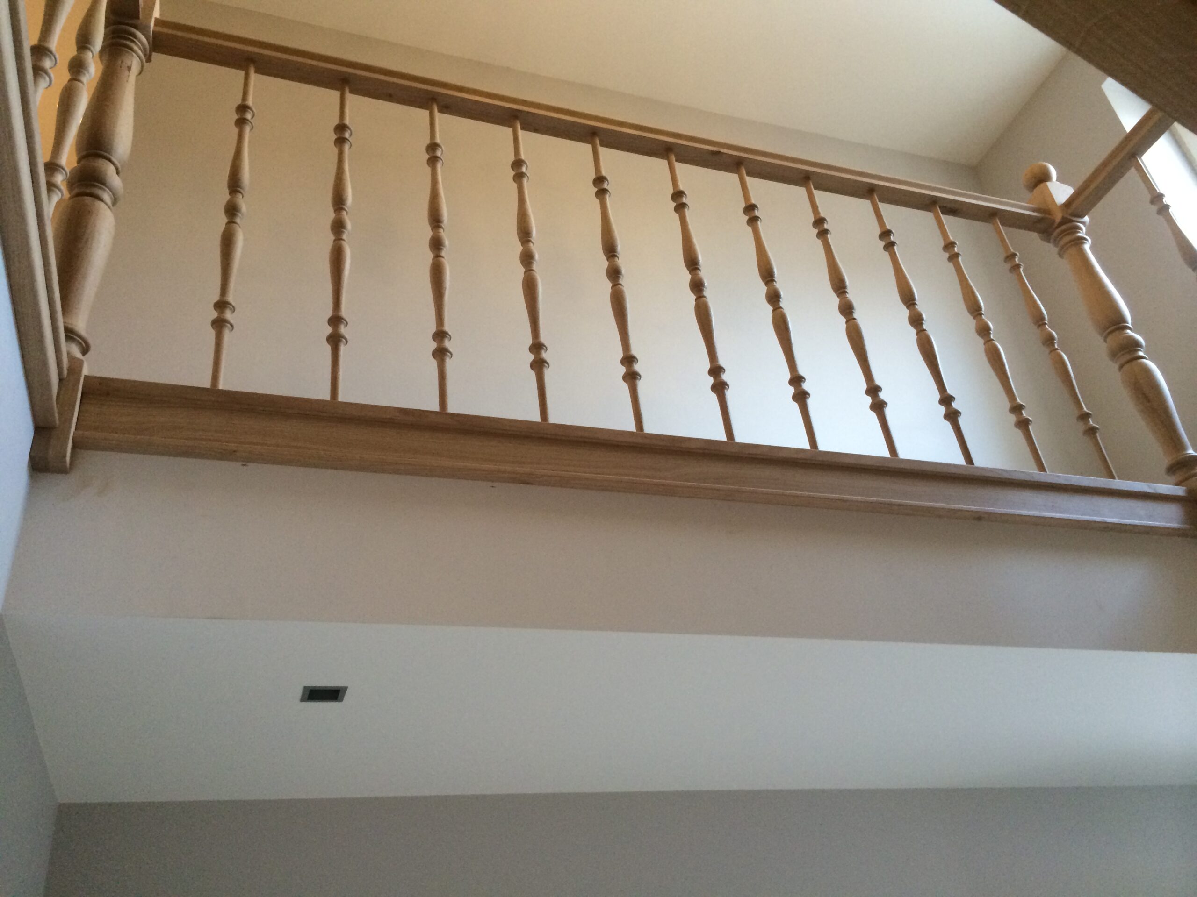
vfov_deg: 46.8
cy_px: 448
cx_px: 598
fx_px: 1037
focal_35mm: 30
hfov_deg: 60.0
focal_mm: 4.12
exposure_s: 1/30
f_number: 2.2
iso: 200
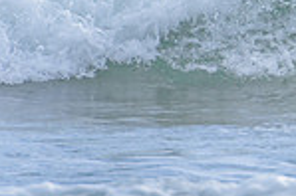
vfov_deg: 0.9
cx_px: 572
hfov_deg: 1.3
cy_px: -19
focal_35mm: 1564
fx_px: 12845
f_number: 9
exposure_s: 1/1600
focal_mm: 400
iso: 500
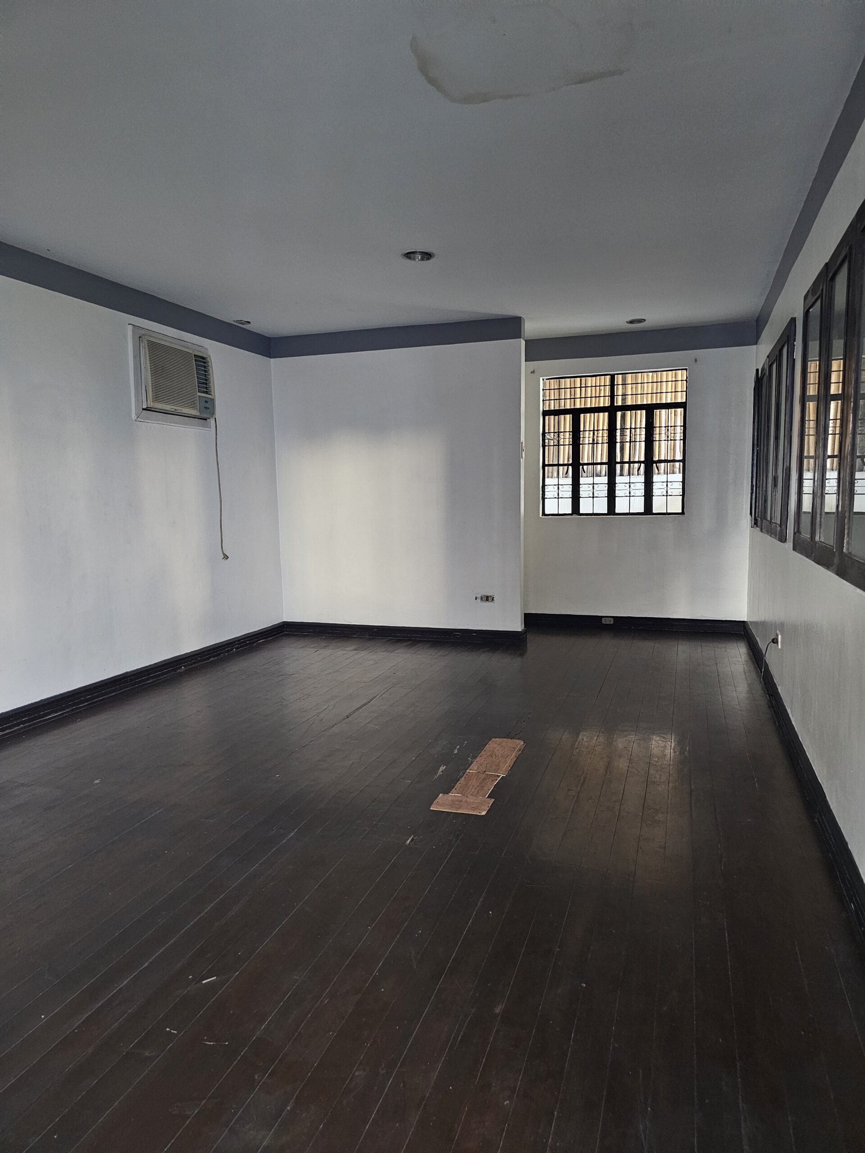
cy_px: 576
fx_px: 766
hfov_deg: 58.9
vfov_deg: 73.9
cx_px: 432
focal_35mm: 23
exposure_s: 1/24
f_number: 1.7
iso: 640
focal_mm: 6.3
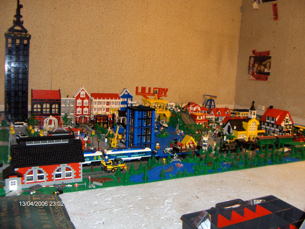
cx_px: 152
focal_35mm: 35
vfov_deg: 40.7
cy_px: 114
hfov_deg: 52.6
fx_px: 308
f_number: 2.6
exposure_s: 1/60
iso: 100
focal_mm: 5.8
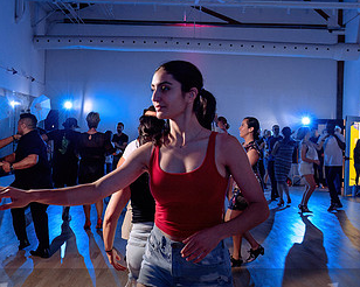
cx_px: 175
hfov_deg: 41.2
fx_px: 479
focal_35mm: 45
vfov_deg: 33.4
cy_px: 134
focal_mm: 24
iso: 1000
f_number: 3.5
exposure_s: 1/160
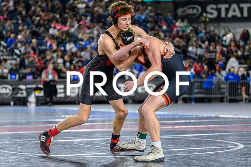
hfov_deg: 20.2
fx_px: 705
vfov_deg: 13.5
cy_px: 96
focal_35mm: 101
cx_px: 110
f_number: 2.8
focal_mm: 87
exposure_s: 1/800
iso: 2500
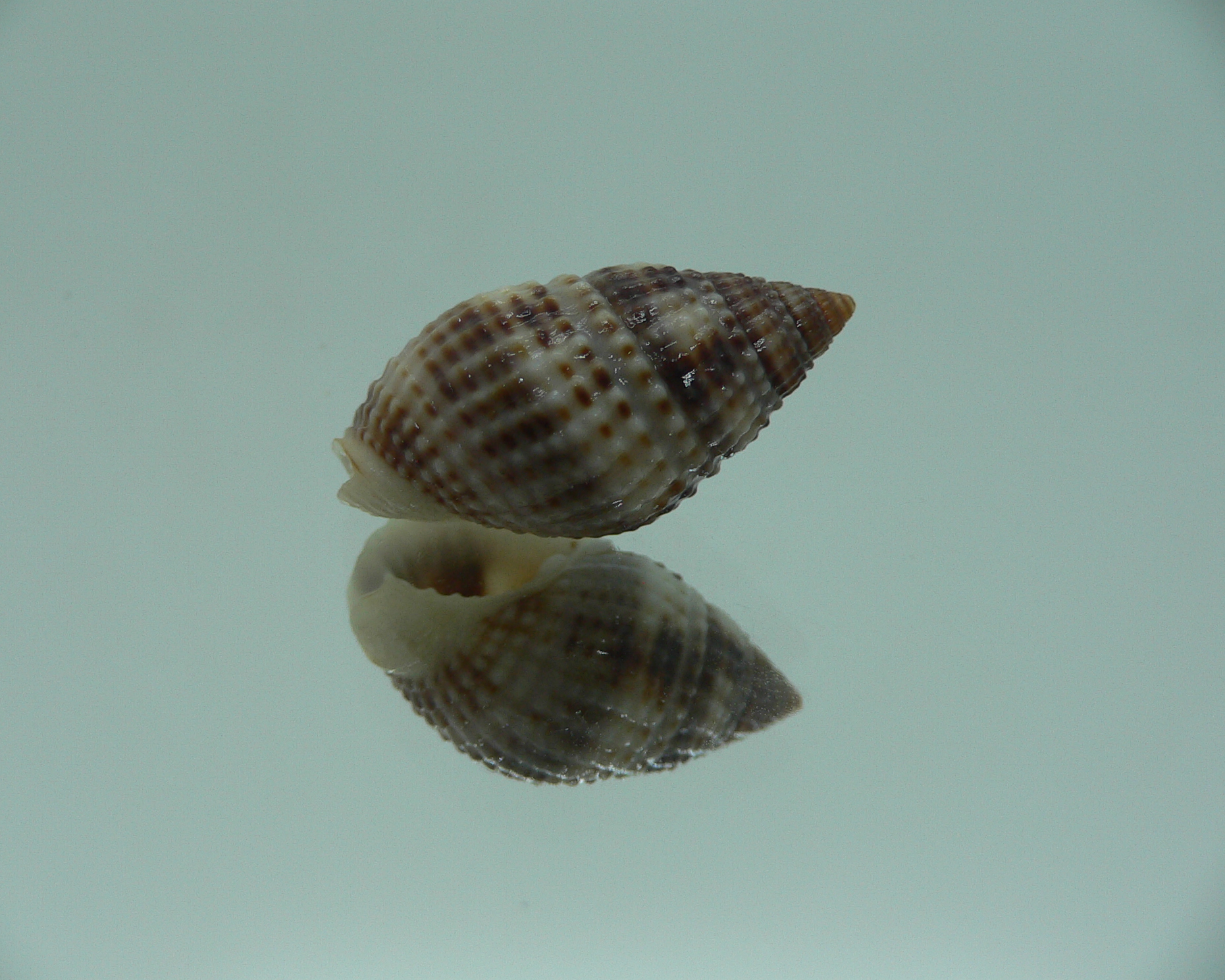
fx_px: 1342
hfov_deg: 49.0
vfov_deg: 40.1
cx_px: 569
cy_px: 485
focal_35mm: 37
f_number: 2.8
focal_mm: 4.6
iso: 80
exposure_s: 1/60
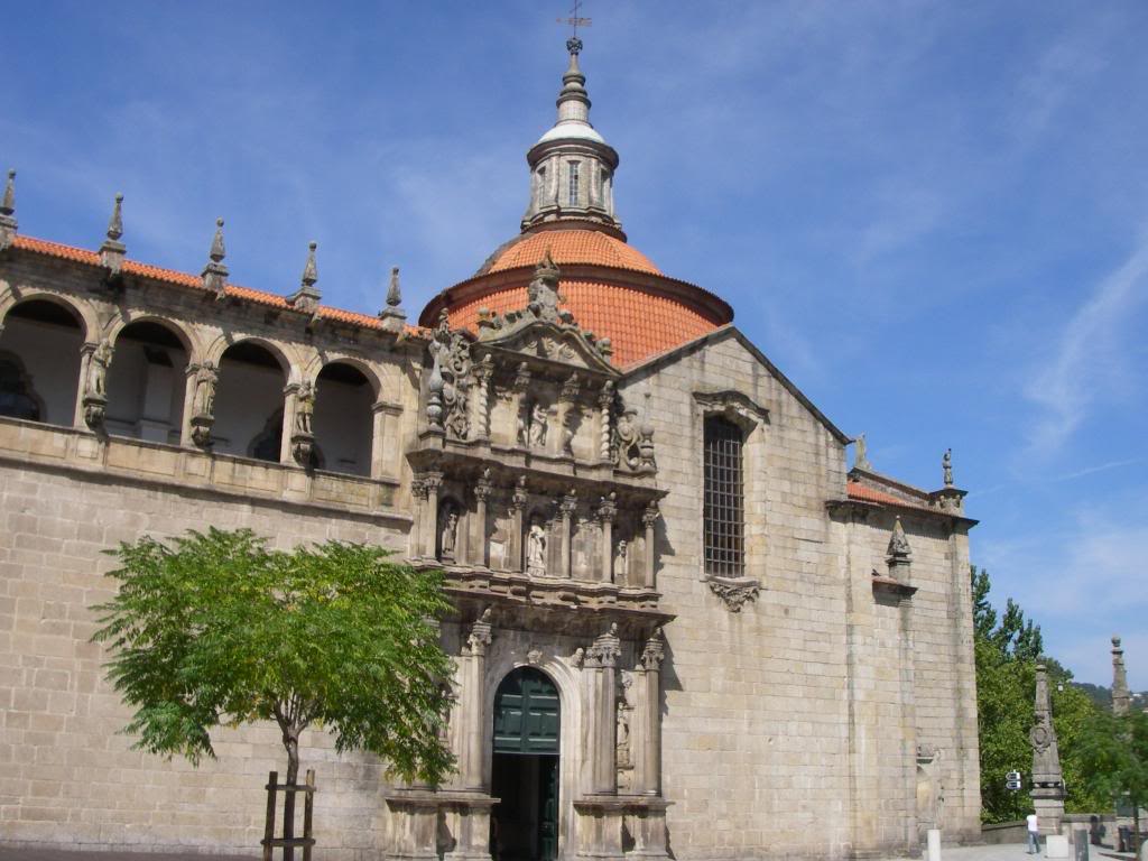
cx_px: 574
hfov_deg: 49.0
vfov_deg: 37.7
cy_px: 430
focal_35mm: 38
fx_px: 1260
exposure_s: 1/320
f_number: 6.6
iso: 80
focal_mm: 6.3
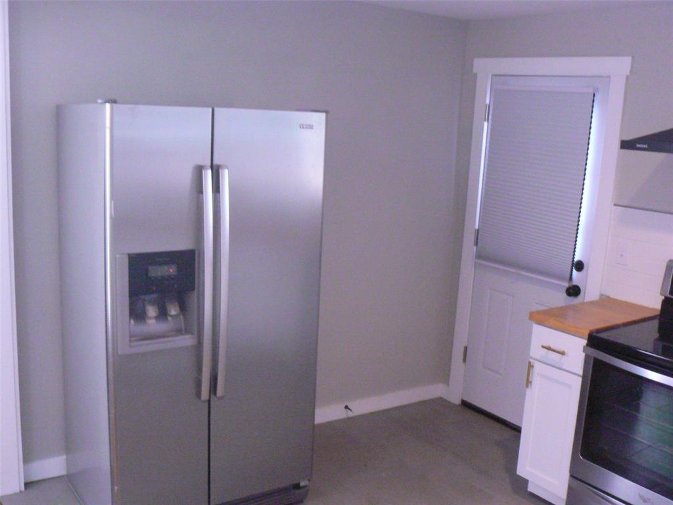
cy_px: 252
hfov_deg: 51.4
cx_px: 336
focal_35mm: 36
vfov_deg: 39.7
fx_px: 700
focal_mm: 6
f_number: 7.1
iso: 400
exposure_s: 1/6
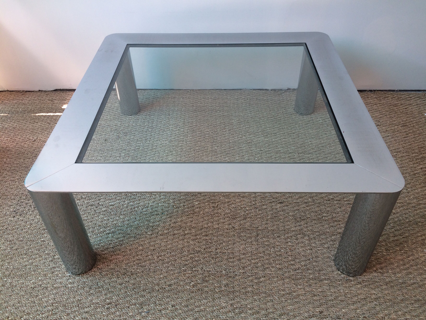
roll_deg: +0.3
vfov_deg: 48.2
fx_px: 357
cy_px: 160
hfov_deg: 61.7
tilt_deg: -43.7
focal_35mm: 29
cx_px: 213
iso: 40
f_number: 2.2
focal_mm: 4.15
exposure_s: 1/100
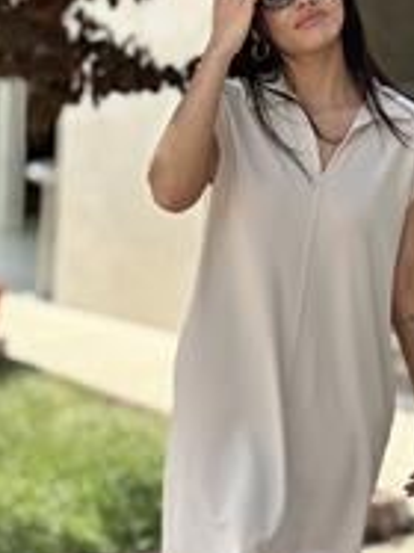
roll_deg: -3.7
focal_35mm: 106
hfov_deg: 13.9
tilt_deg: -10.7
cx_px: 210
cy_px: 309
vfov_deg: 18.6
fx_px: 1692
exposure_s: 1/1953
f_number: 1.78
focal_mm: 6.86
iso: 100
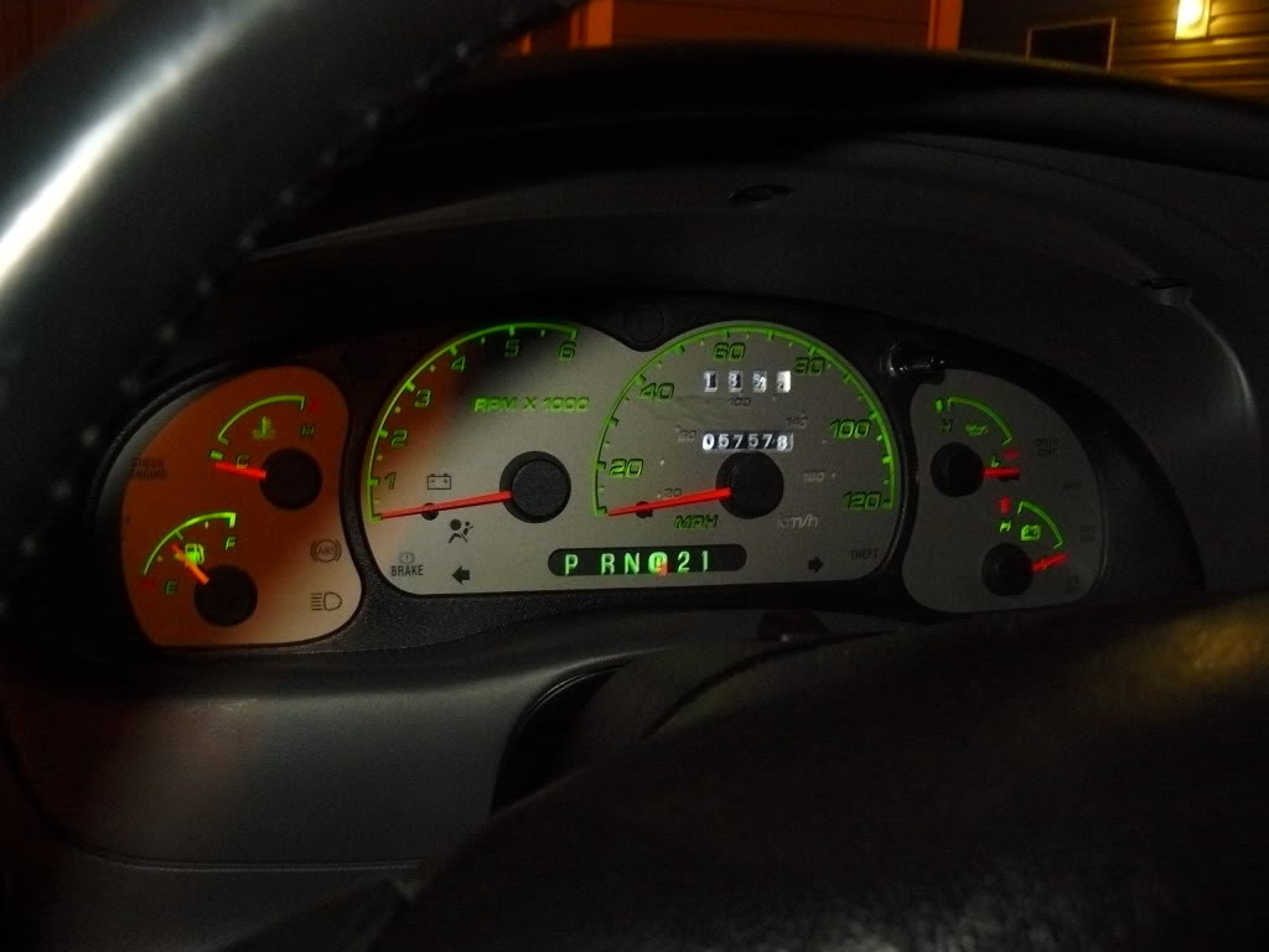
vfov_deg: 39.7
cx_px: 634
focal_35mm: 36
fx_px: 1320
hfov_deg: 51.4
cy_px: 476
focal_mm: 6
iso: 400
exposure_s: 1/10
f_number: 2.8
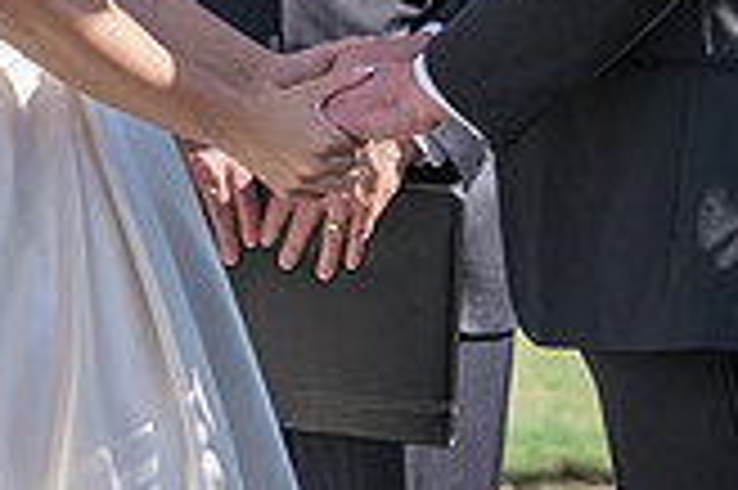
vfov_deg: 3.9
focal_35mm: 349
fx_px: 7147
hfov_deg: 5.9
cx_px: 255
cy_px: -355
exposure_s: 1/800
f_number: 4
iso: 100
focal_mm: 93
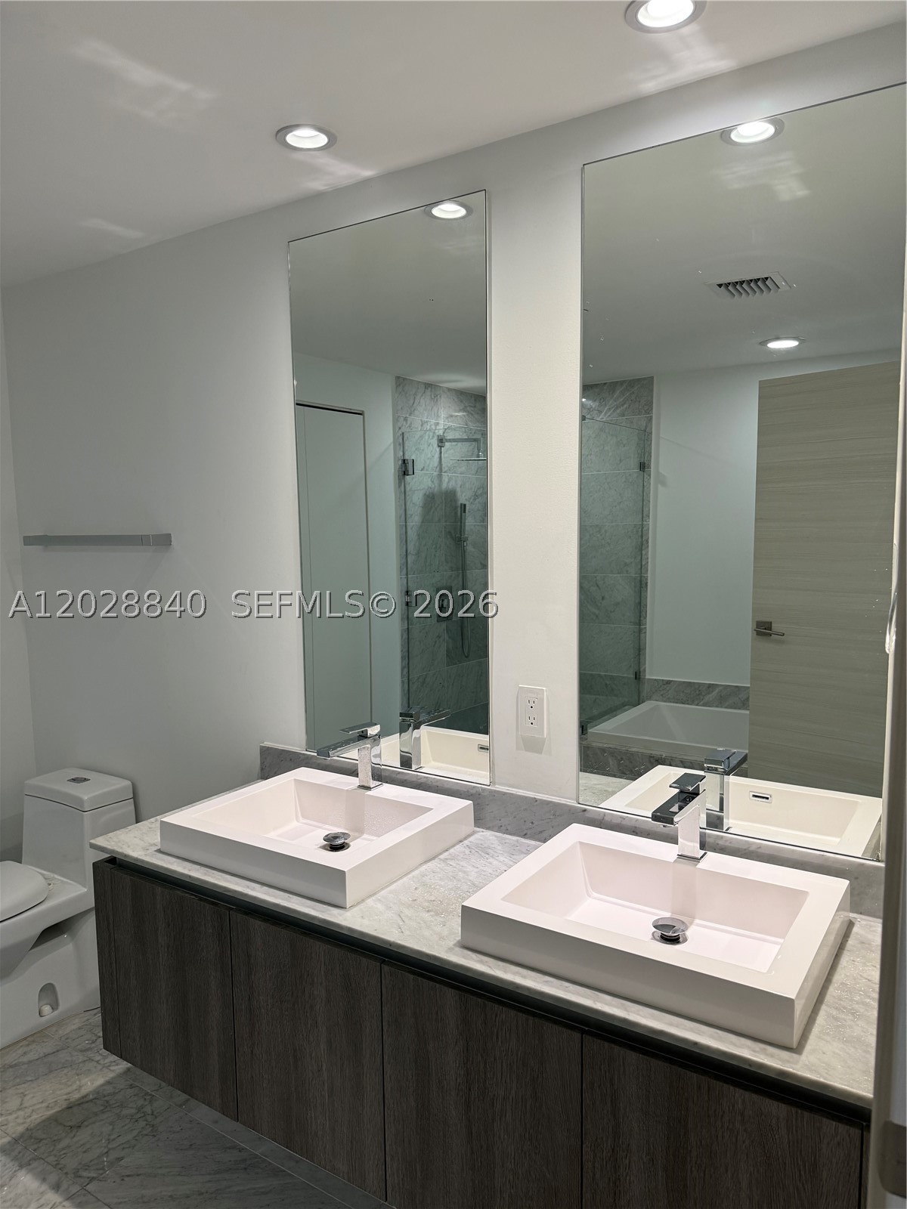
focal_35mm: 24
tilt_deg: -5.2
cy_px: 604
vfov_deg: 71.6
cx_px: 454
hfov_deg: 56.8
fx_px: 838
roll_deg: +0.4
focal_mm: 6.76
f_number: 1.78
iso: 160
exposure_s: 1/120
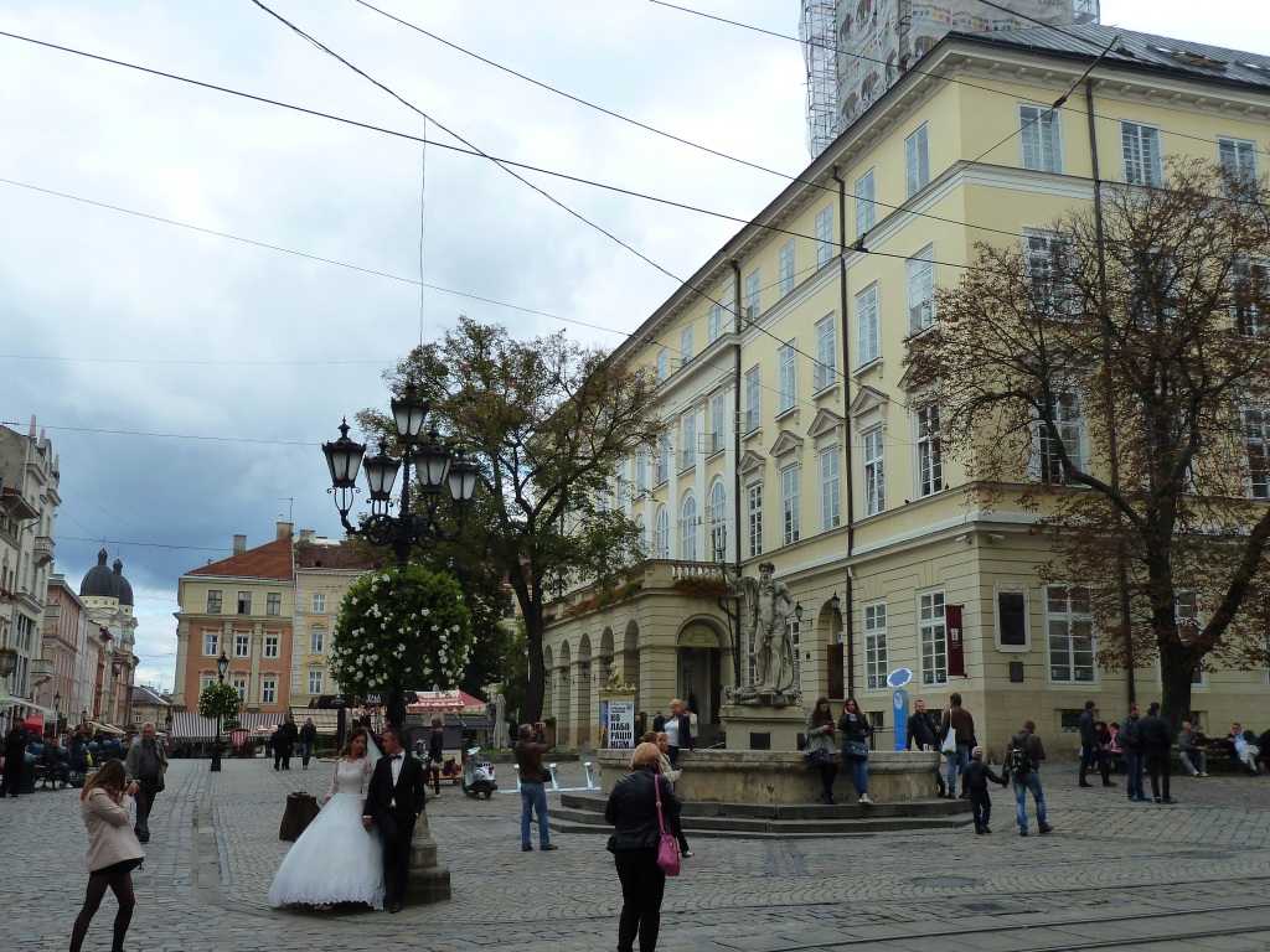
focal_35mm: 37
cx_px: 635
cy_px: 476
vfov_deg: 38.7
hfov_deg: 50.1
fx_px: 1357
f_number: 4
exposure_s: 1/320
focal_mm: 6.1
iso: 125
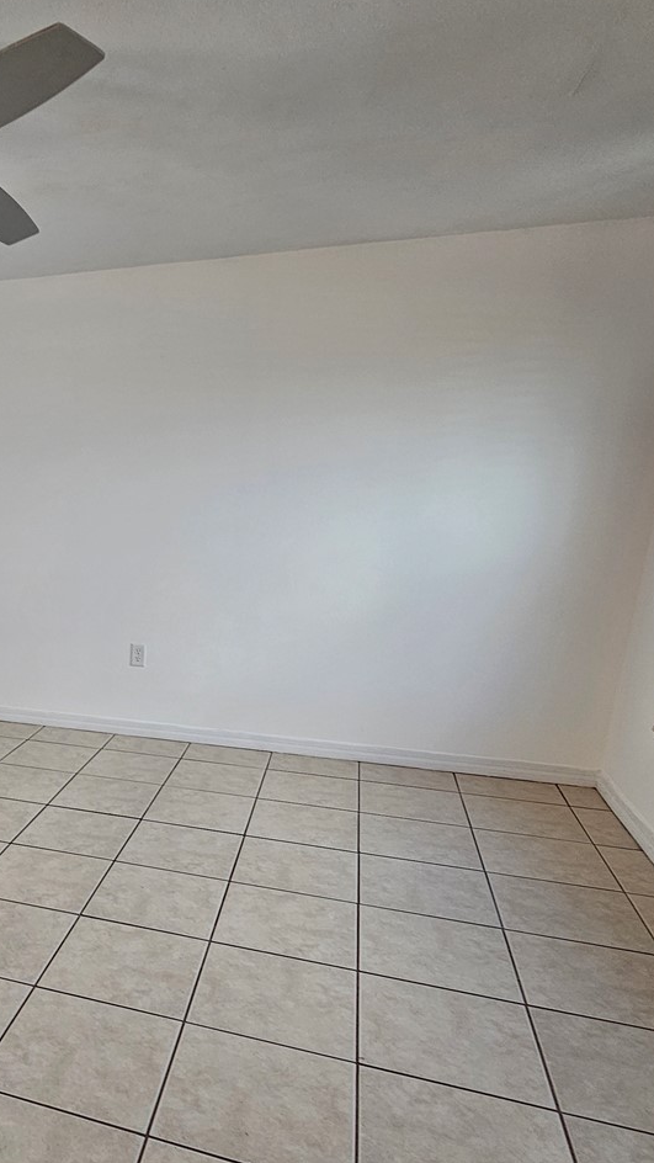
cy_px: 702
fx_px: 740
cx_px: 22
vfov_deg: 75.4
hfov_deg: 42.2
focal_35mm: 24
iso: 80
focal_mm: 2.2
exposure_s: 1/60
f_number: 2.2
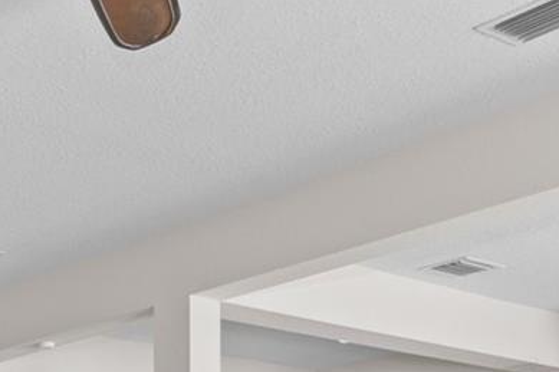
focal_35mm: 70
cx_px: -197
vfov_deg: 16.8
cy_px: 626
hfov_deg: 24.6
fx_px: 1086
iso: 320
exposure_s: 1/4
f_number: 8
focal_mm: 17
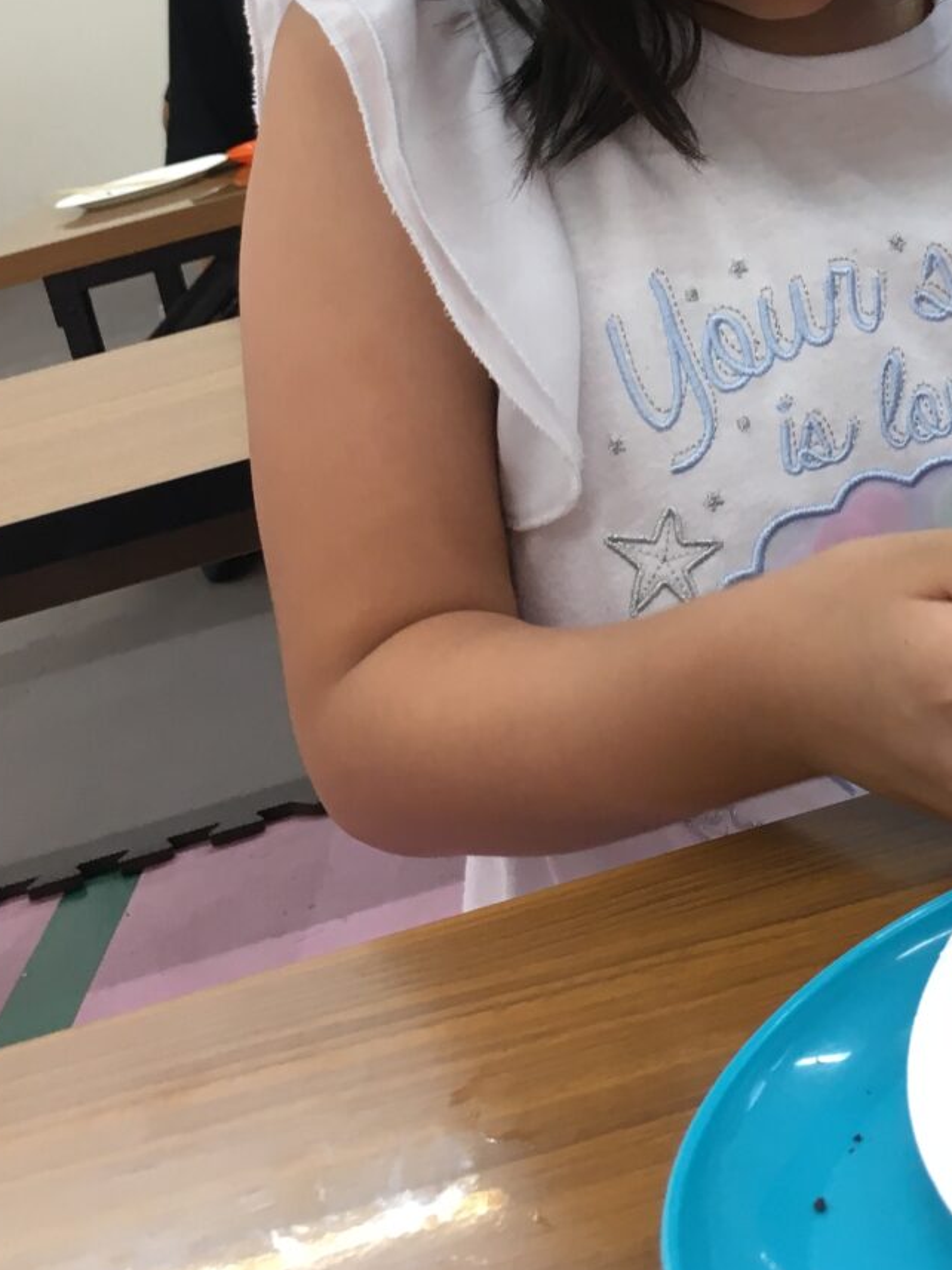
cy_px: 34
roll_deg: +13.2
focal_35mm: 61
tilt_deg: -5.9
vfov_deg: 29.8
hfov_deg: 23.4
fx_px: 2237
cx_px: 862
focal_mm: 4.15
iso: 50
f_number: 2.2
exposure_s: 1/30
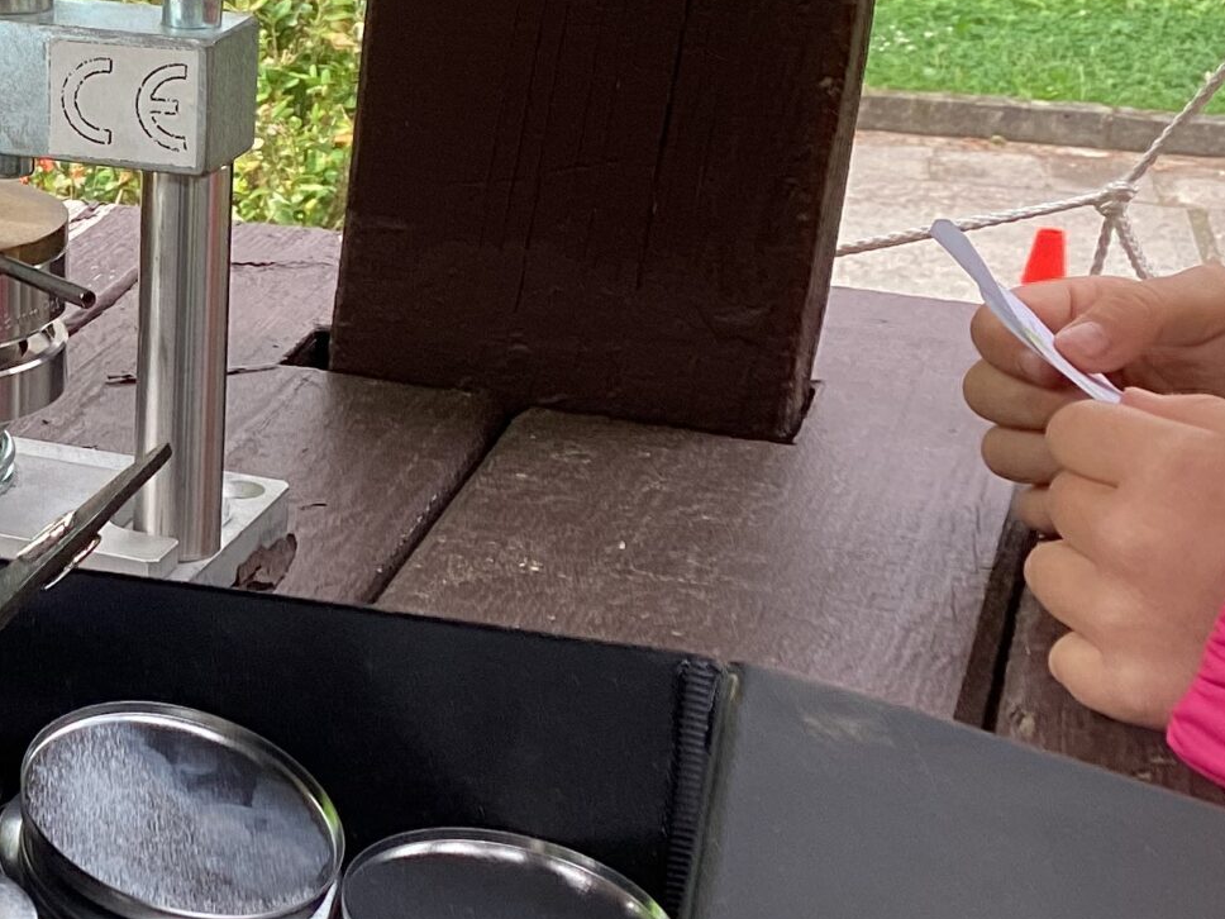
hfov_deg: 22.4
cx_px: -143
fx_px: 2902
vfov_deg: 18.0
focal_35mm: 82
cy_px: 328
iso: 25
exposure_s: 1/120
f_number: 2.4
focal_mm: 3.3
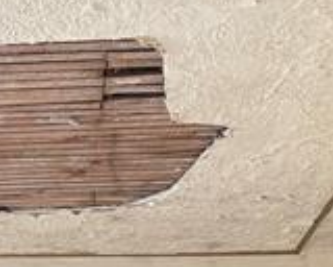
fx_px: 1202
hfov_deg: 15.6
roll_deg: +0.2
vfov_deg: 10.1
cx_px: 50
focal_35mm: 122
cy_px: 738
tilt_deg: -7.7
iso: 125
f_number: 1.6
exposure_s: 1/121
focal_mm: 5.96
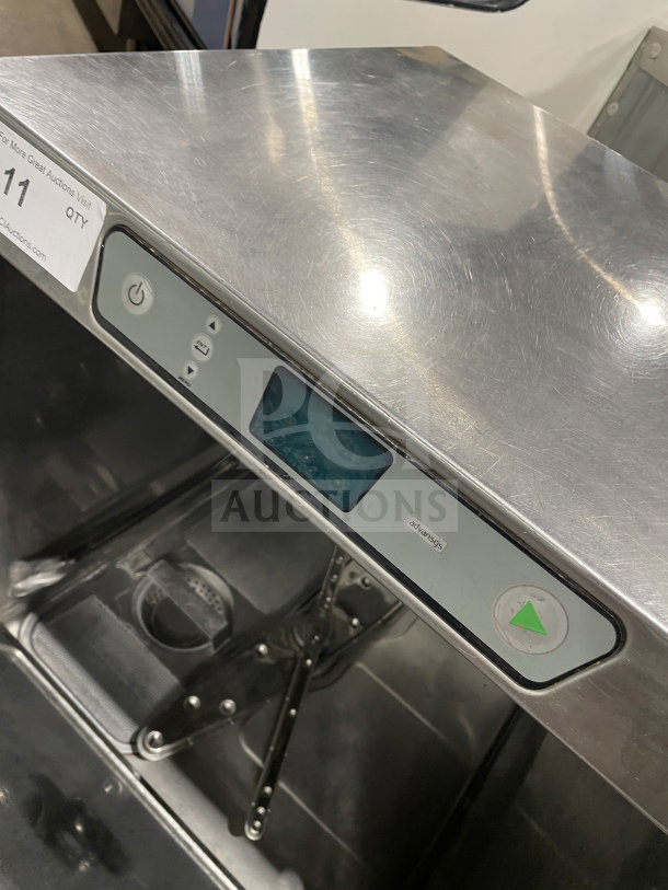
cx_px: 334
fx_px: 669
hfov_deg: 53.1
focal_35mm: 26
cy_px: 445
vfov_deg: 67.3
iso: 160
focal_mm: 4.2
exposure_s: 1/60
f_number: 1.6
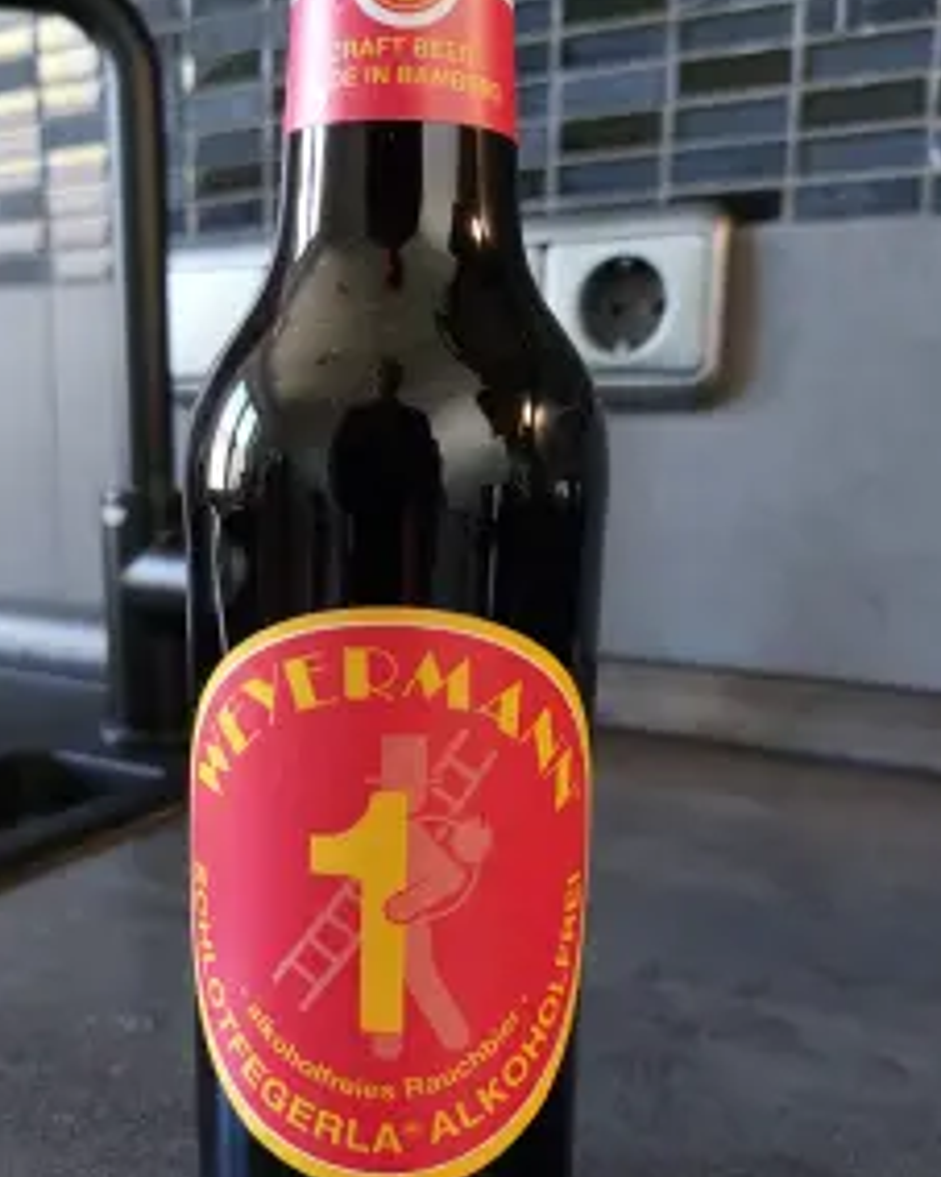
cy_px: 647
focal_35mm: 33
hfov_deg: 44.1
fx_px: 1149
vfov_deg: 54.1
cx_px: 340
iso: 500
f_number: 1.8
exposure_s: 1/50
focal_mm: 5.23
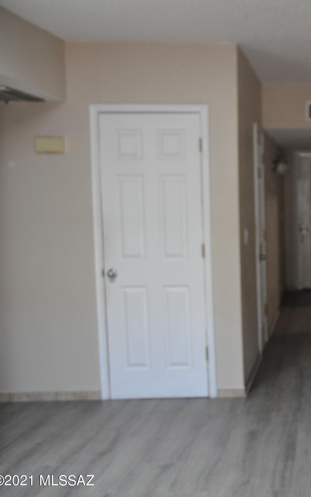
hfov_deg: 23.3
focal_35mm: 51
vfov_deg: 39.6
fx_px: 692
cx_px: 370
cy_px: 249
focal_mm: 22
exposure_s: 1/60
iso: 800
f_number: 3.8
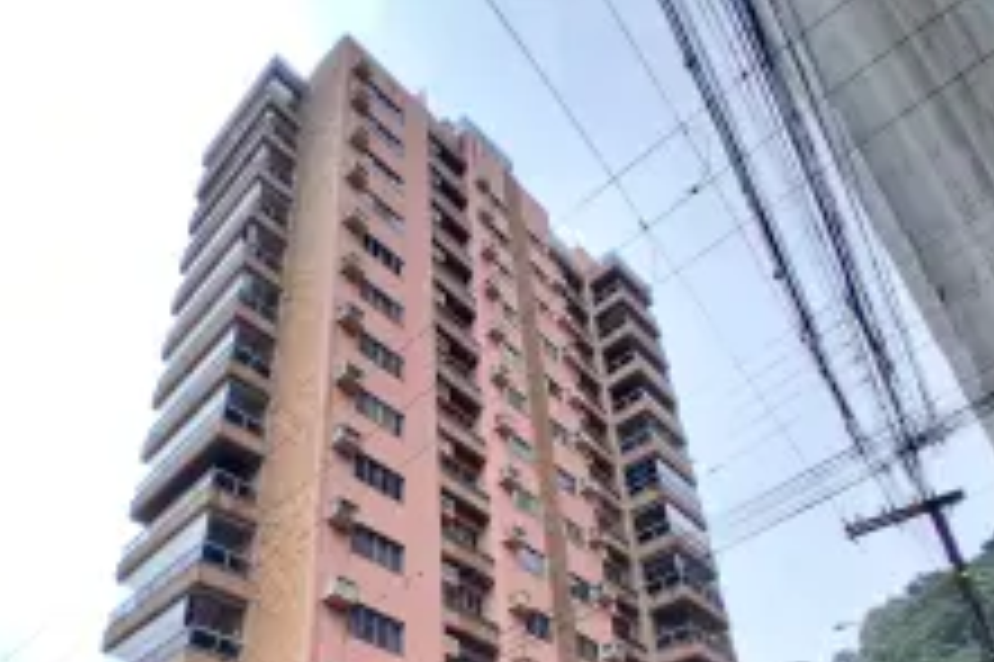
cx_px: 364
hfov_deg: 64.4
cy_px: 588
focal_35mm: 28
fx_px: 773
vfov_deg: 42.7
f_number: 2.2
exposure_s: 1/60
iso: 100
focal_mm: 1.4
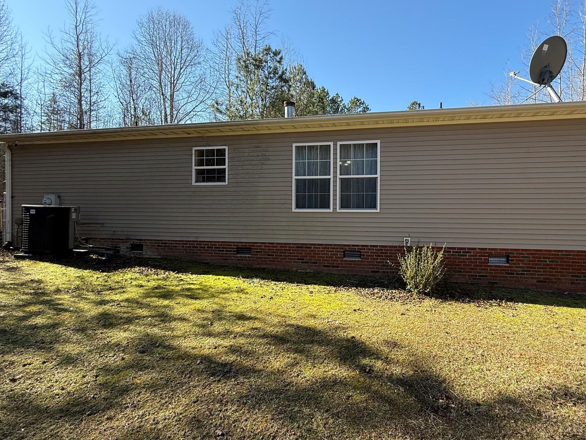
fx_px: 305
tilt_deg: -0.2
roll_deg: -0.5
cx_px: 347
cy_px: 215
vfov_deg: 71.6
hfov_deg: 86.8
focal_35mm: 18
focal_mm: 2.22
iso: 50
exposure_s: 1/506
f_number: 2.2
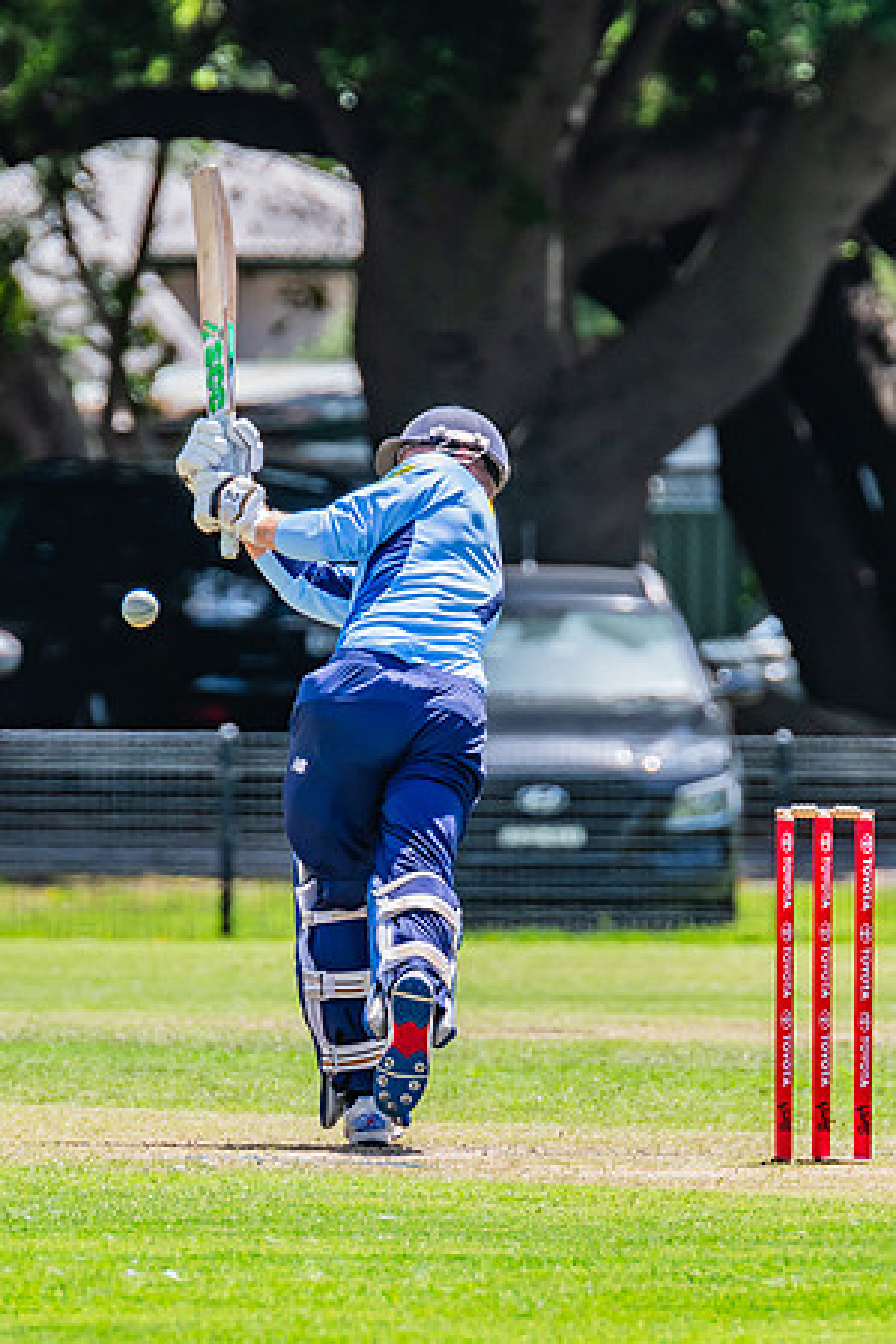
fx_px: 33039
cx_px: 470
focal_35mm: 885
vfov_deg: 2.3
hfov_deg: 1.6
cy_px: 689
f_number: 9
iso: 800
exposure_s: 1/1000
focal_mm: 550
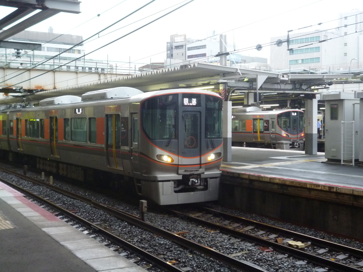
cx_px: 182
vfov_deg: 30.3
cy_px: 136
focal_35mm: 48
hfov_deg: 39.7
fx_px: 503
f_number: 4
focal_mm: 8.6
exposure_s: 1/40
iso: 400
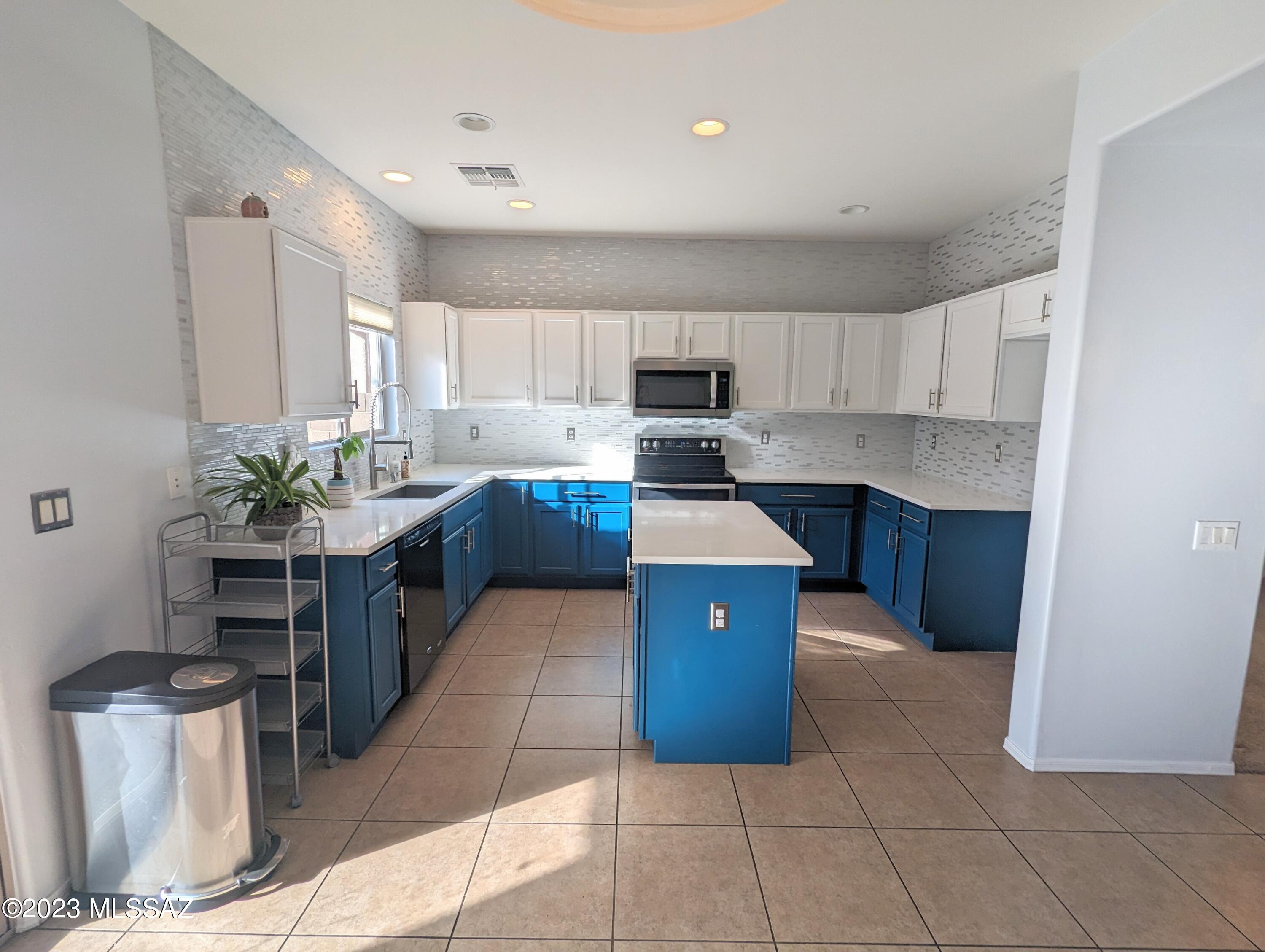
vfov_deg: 78.2
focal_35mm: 16
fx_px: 585
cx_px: 632
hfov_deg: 94.4
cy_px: 476
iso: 54
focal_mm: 2.35
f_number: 2.2
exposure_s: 1/197
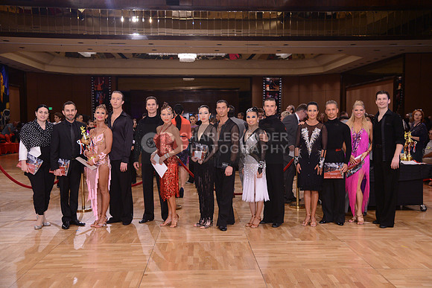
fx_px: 480
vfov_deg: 33.4
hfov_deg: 48.4
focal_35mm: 40
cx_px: 216
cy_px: 144
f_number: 4
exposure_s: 1/250
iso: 1600
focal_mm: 40
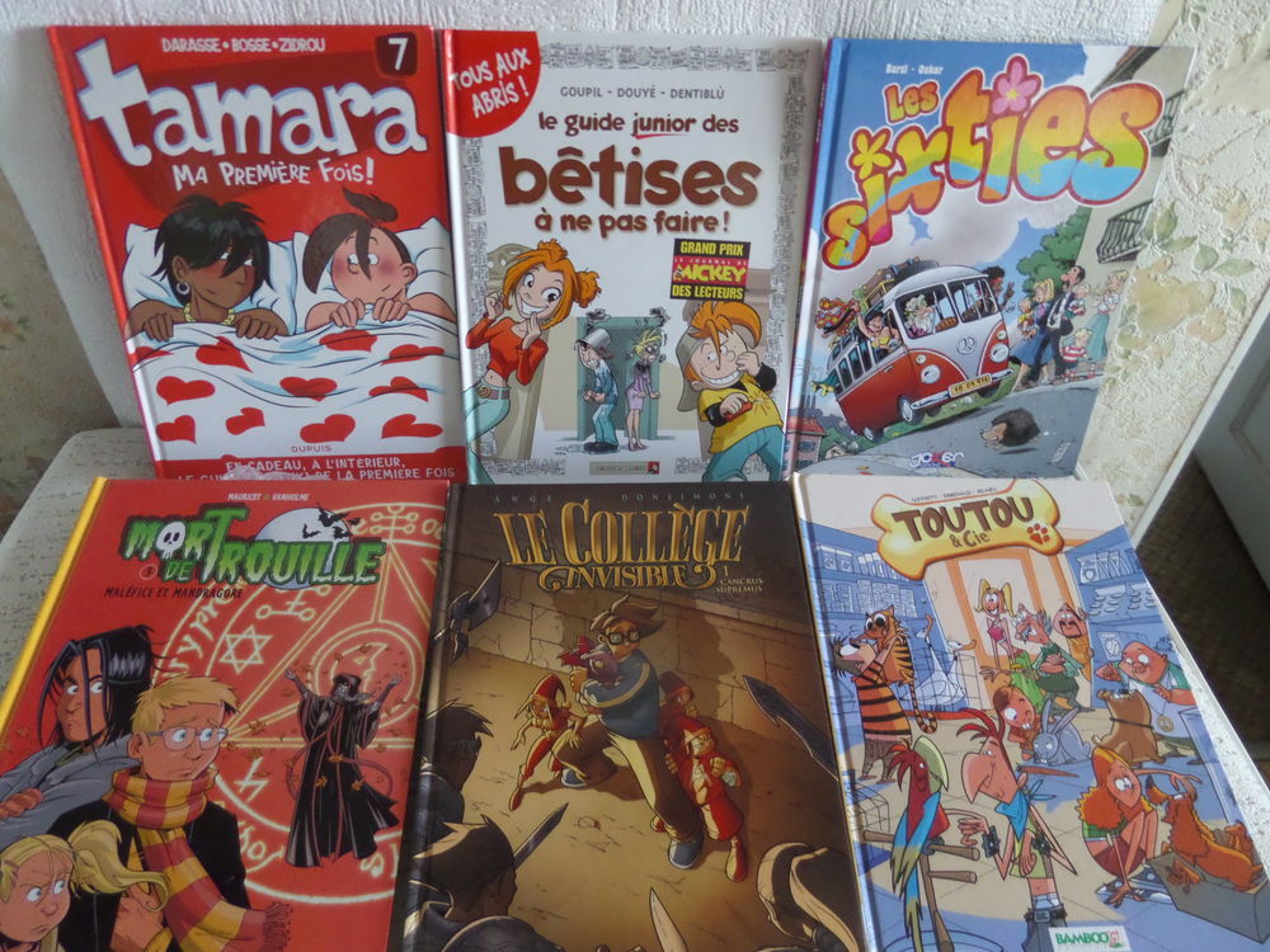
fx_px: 881
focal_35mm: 24
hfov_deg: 71.6
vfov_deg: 56.8
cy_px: 476
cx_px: 635
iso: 480
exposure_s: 1/30
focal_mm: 4
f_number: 3.2
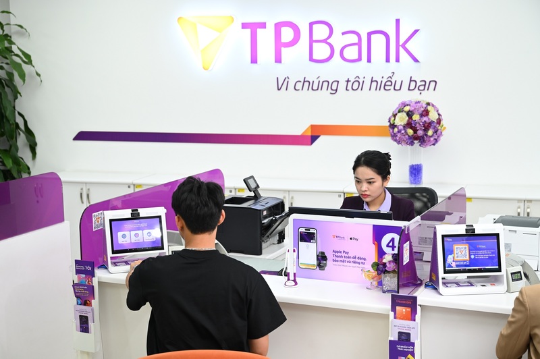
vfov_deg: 23.7
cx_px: 270
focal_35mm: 57
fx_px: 854
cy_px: 180
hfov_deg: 35.1
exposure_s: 1/100
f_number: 4
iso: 500
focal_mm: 57
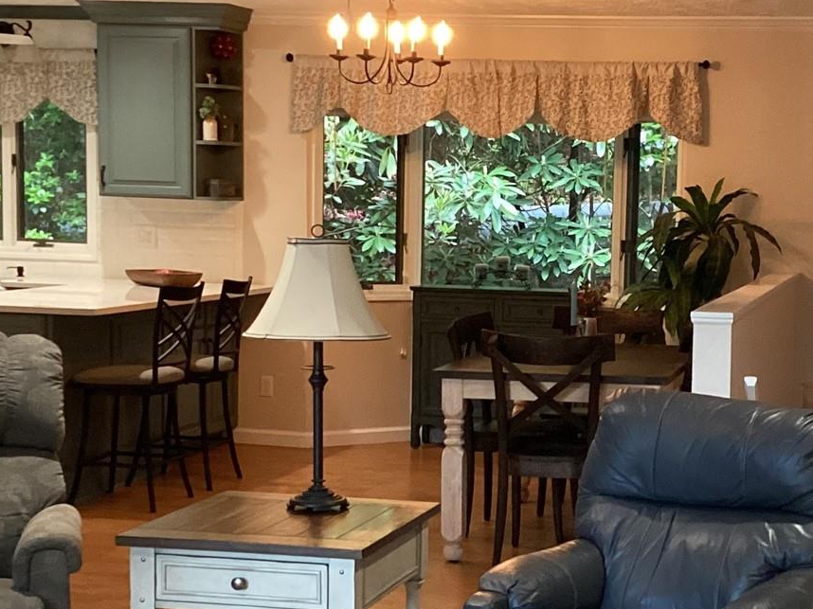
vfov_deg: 19.8
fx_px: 1737
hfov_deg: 26.1
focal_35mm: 74
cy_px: 396
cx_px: 596
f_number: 2.4
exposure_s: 1/40
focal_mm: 3.3
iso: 320
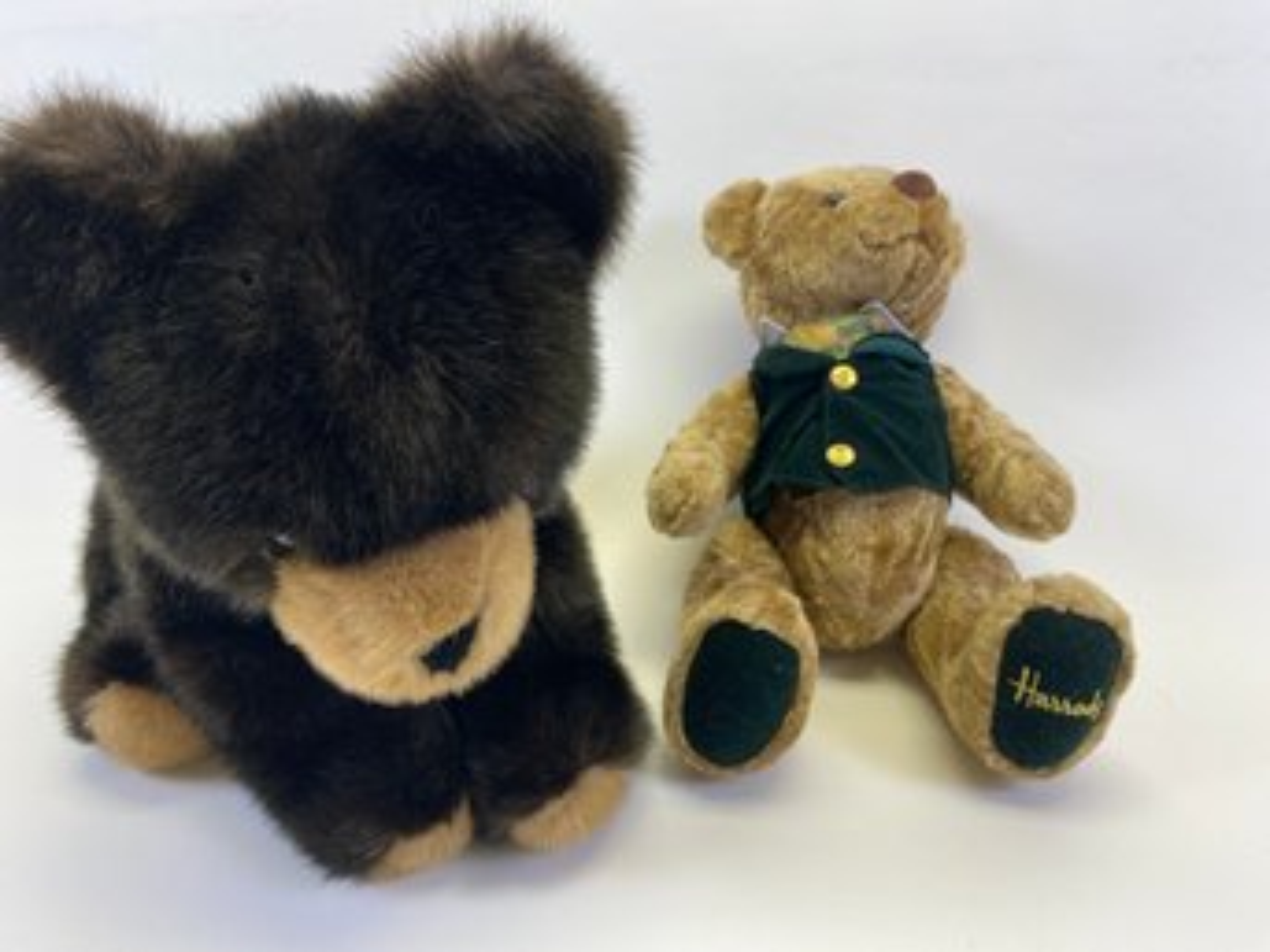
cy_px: 476
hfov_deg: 67.3
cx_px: 635
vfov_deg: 53.0
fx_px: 954
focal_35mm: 26
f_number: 1.8
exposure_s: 1/120
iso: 40
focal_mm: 4.25
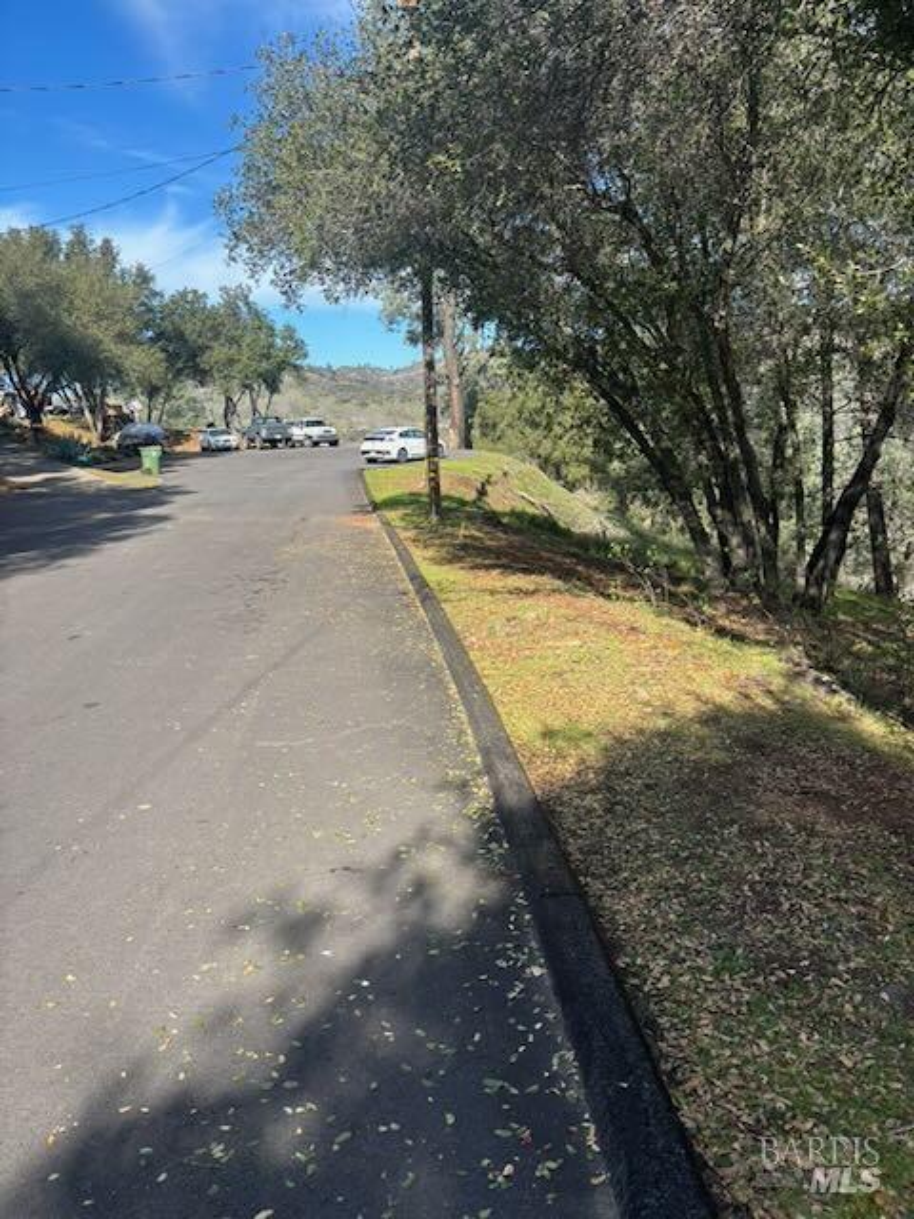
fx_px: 915
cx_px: 457
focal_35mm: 26
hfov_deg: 53.1
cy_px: 610
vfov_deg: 67.3
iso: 50
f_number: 1.6
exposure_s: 1/1477
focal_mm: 5.96
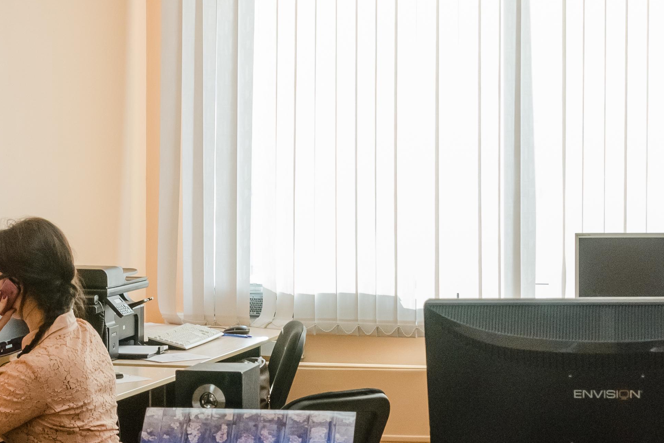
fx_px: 1757
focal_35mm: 95
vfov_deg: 14.4
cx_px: 316
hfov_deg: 21.4
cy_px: 196
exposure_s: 1/125
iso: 640
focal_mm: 25
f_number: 9
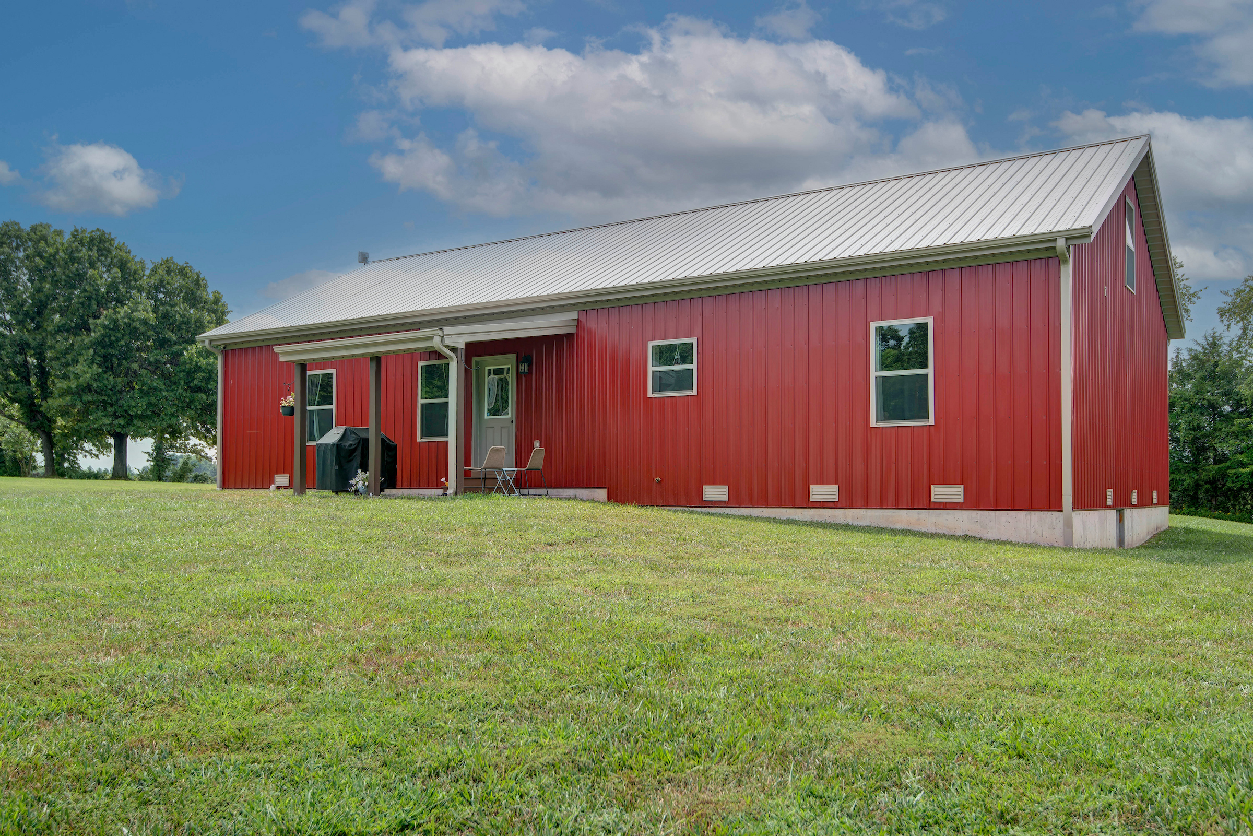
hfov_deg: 61.9
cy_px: 418
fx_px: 1044
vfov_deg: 43.6
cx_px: 626
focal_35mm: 30
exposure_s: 1/180
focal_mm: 30
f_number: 6.7
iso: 100
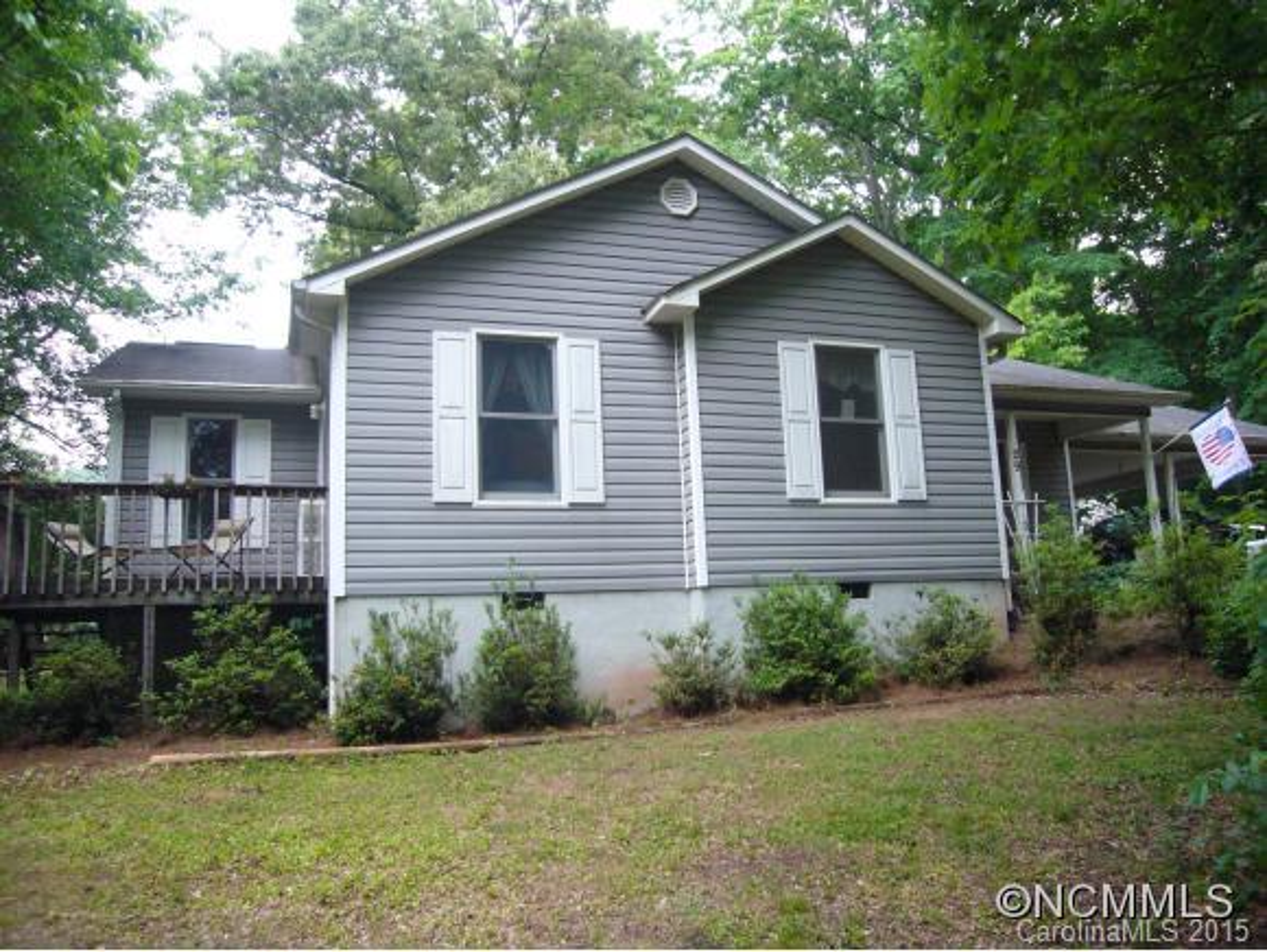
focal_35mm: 28
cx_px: 634
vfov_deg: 49.8
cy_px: 476
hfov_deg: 63.4
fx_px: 1026
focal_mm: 4.6
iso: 200
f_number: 2.8
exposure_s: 1/50
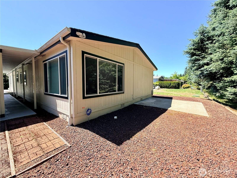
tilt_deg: -3.2
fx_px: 96
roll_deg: -0.1
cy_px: 89
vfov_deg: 85.7
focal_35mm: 14
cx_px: 118
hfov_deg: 102.1
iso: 64
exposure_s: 1/465
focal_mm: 2.22
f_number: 2.2
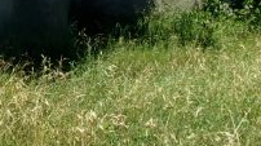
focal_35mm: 121
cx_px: -43
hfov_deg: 17.0
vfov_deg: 9.6
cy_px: -84
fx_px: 836
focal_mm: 5.1
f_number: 10.8
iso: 200
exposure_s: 1/200
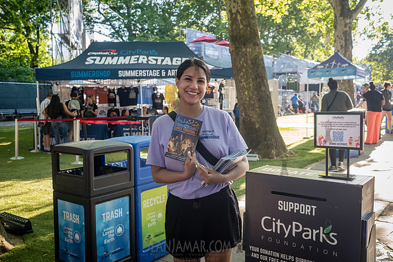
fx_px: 382
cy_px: 131
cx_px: 196
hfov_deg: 54.4
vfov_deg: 37.9
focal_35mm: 35
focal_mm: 35
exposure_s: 1/320
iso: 1250
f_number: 5.6
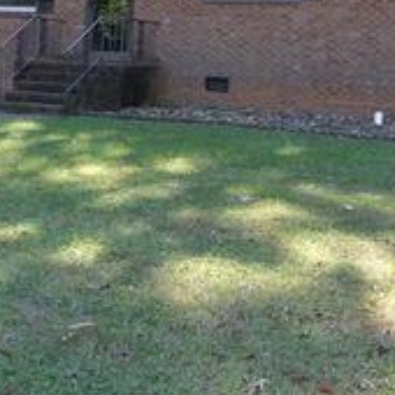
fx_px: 904
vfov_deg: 24.1
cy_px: 50
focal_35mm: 70
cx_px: 214
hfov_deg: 24.6
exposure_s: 1/110
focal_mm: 4.9
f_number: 3
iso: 80
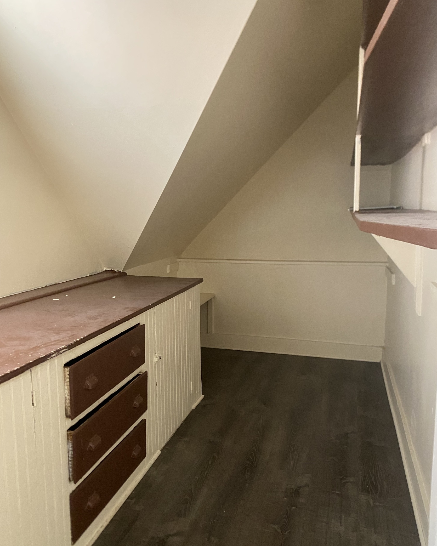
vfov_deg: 62.2
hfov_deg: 51.5
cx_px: 213
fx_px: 453
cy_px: 273
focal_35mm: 28
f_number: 1.8
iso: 400
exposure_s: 1/60
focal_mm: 4.25
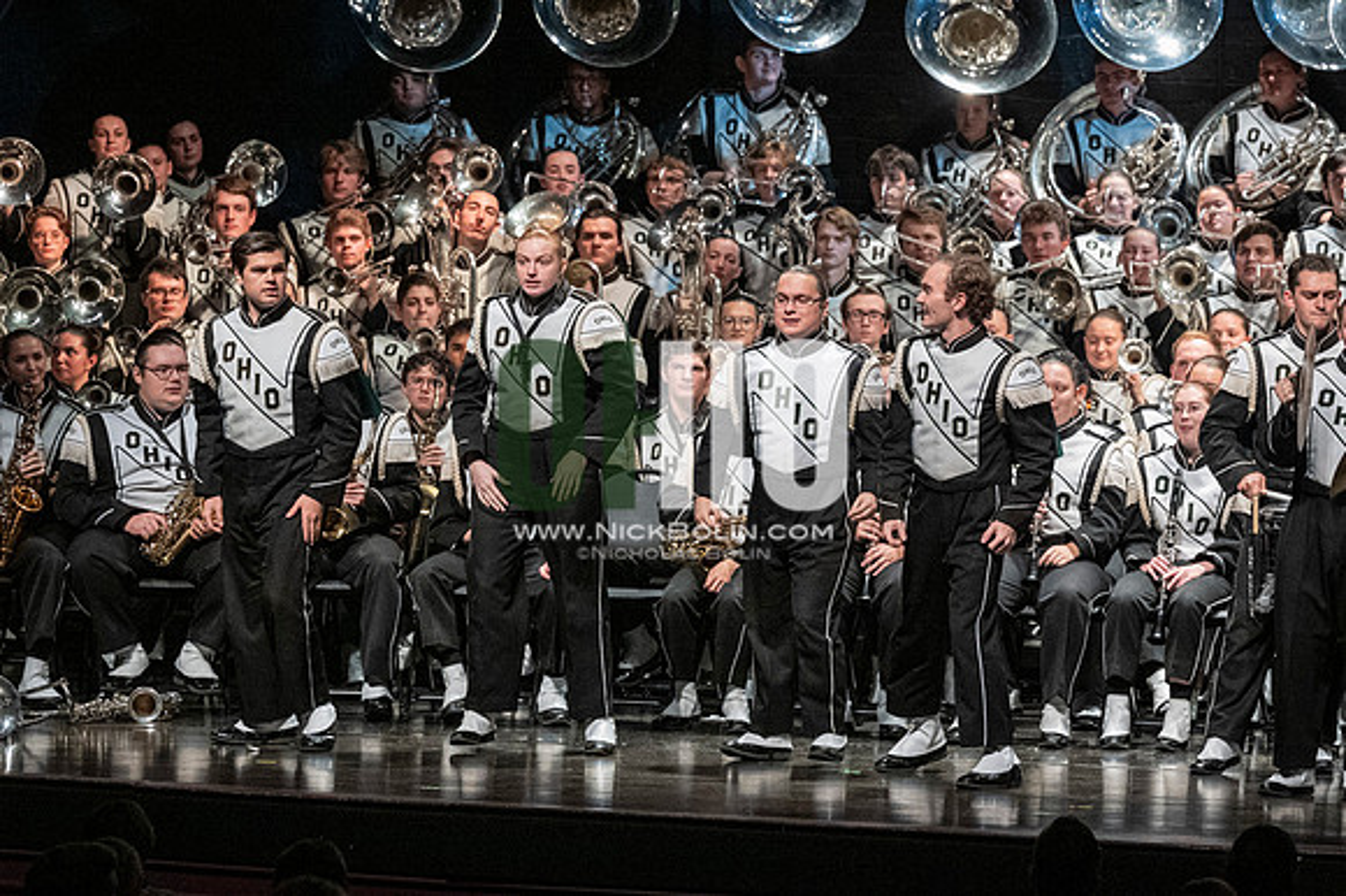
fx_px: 8407
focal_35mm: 225
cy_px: 448
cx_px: 673
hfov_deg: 9.2
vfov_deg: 6.1
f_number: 4
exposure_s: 1/500
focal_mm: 150
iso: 4000
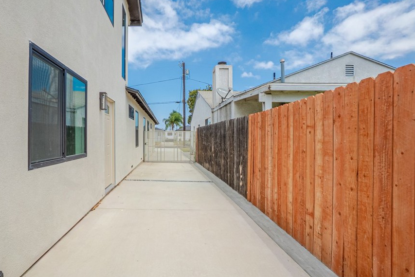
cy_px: 140
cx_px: 169
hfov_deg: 89.0
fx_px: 208
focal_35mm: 18
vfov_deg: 67.4
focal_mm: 10
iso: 400
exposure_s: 1/8000
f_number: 8
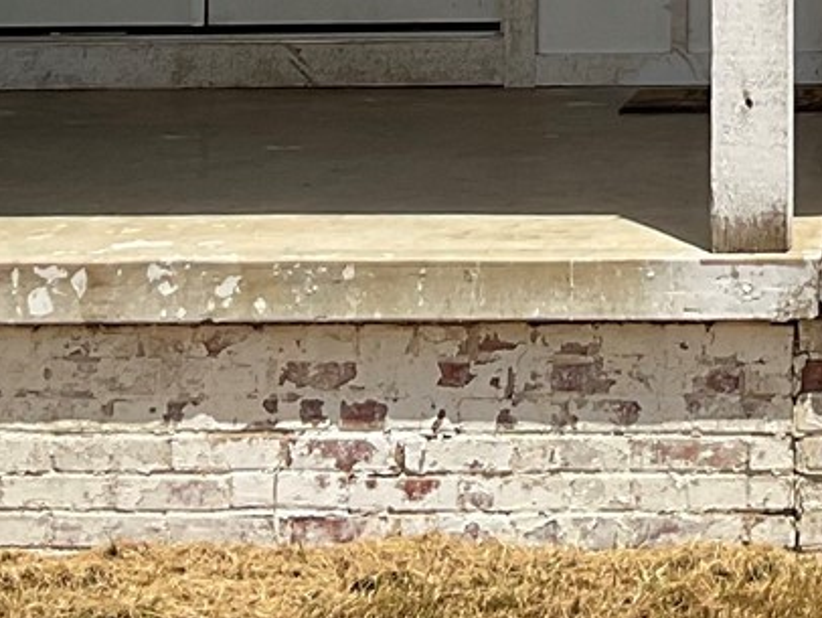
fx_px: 3255
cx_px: 1061
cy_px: -470
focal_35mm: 137
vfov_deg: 10.3
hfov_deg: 13.9
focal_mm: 3
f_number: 1.8
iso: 16
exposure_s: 1/2141
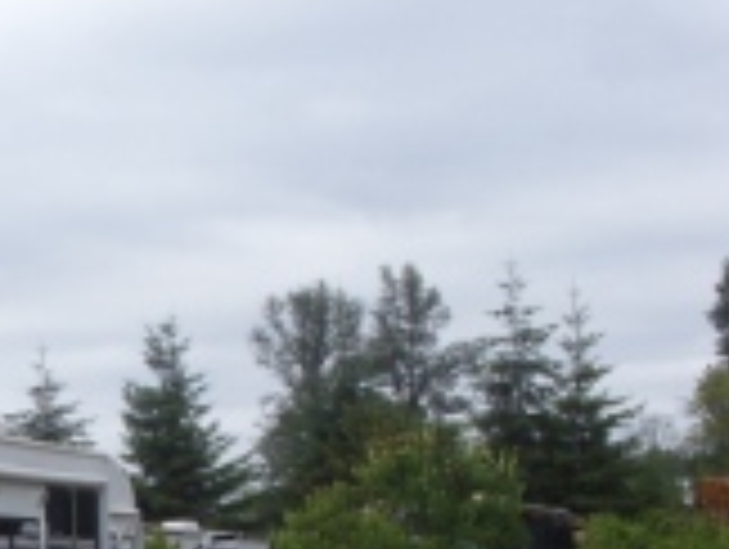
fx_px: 2215
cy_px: 590
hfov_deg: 17.7
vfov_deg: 13.9
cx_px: -180
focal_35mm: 105
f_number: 4.9
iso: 50
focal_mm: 6.3
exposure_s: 1/284
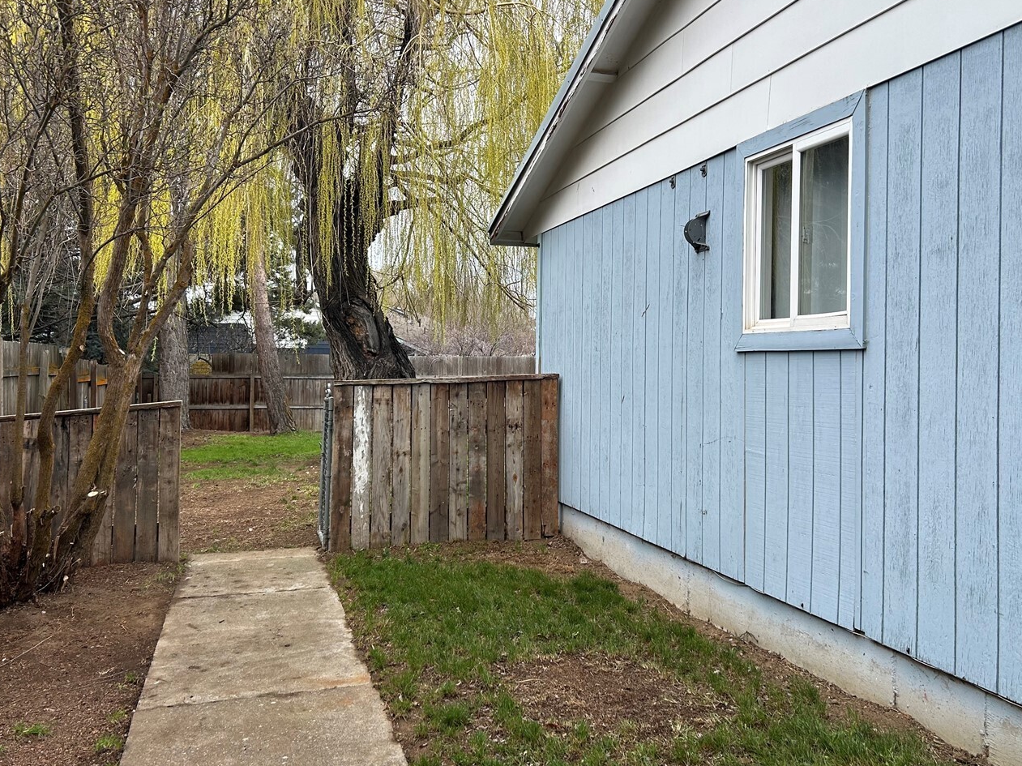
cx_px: 524
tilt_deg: +2.2
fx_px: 974
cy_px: 357
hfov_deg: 55.4
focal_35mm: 33
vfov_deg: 42.9
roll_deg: +0.2
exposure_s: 1/1159
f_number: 1.5
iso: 50
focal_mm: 5.7
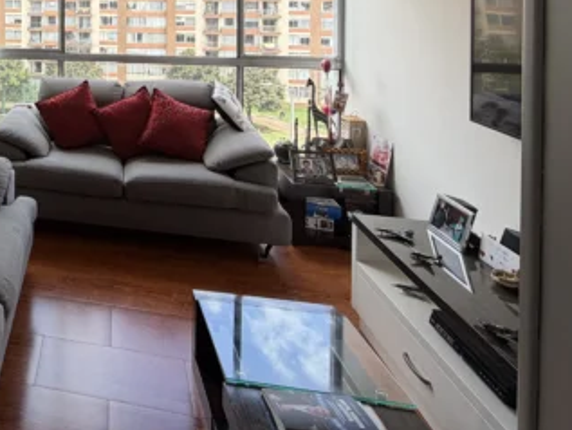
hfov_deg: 49.0
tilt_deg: -0.4
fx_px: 496
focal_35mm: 30
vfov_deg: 40.8
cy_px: -2
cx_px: -2
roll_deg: -0.5
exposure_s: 1/174
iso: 40
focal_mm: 2.22
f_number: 2.2
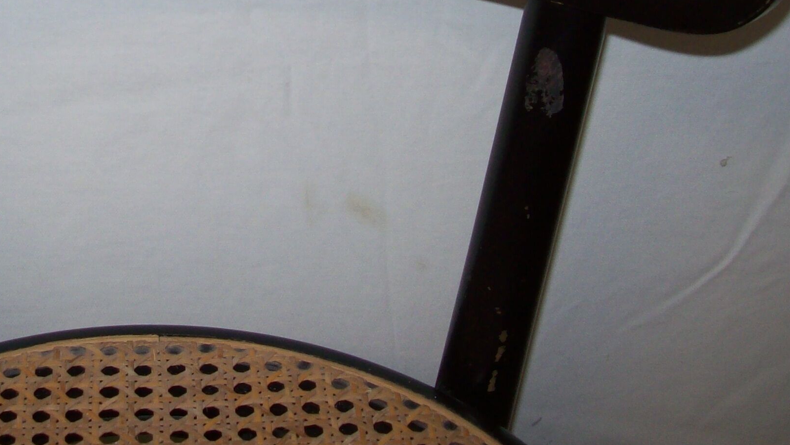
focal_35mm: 69
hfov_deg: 30.0
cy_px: 1
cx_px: 189
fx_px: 1445
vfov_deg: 17.1
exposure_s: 1/64
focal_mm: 6
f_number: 2.7
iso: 80
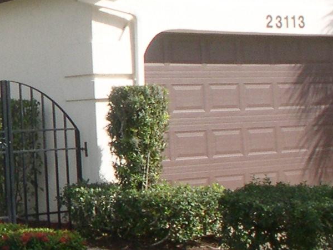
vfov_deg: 10.3
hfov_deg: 13.0
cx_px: -154
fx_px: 1385
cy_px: 26
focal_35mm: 144
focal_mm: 8
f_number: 7.6
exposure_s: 1/185
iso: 100
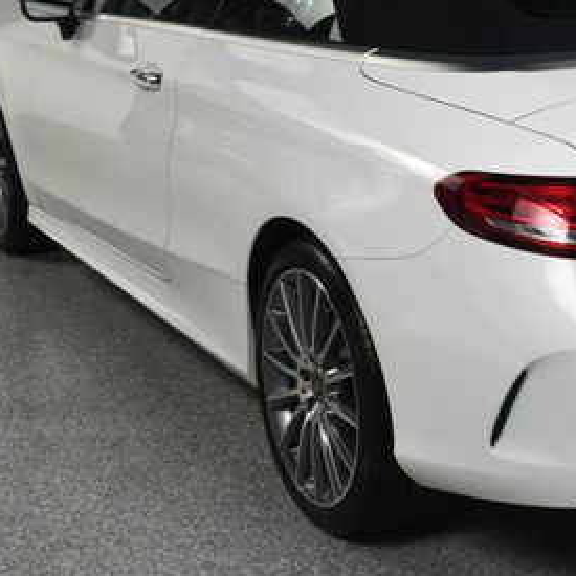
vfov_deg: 21.9
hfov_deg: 21.3
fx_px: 1487
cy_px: 205
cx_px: 549
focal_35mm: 79
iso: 100
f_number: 13
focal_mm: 27
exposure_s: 1/160
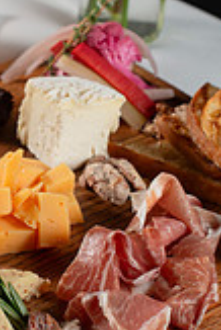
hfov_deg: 9.9
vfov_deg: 14.8
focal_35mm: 138
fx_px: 1268
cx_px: 4
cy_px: 156
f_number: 5.6
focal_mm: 50
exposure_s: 1/200
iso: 200
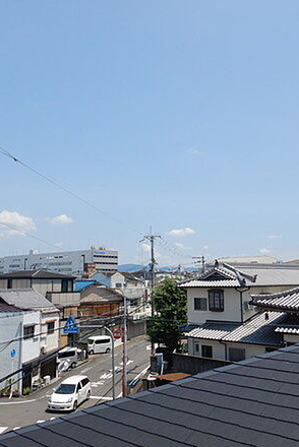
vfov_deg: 55.8
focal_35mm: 34
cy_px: 224
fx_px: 423
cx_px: 156
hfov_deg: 38.9
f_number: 4.1
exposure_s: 1/1250
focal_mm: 4.3
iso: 125
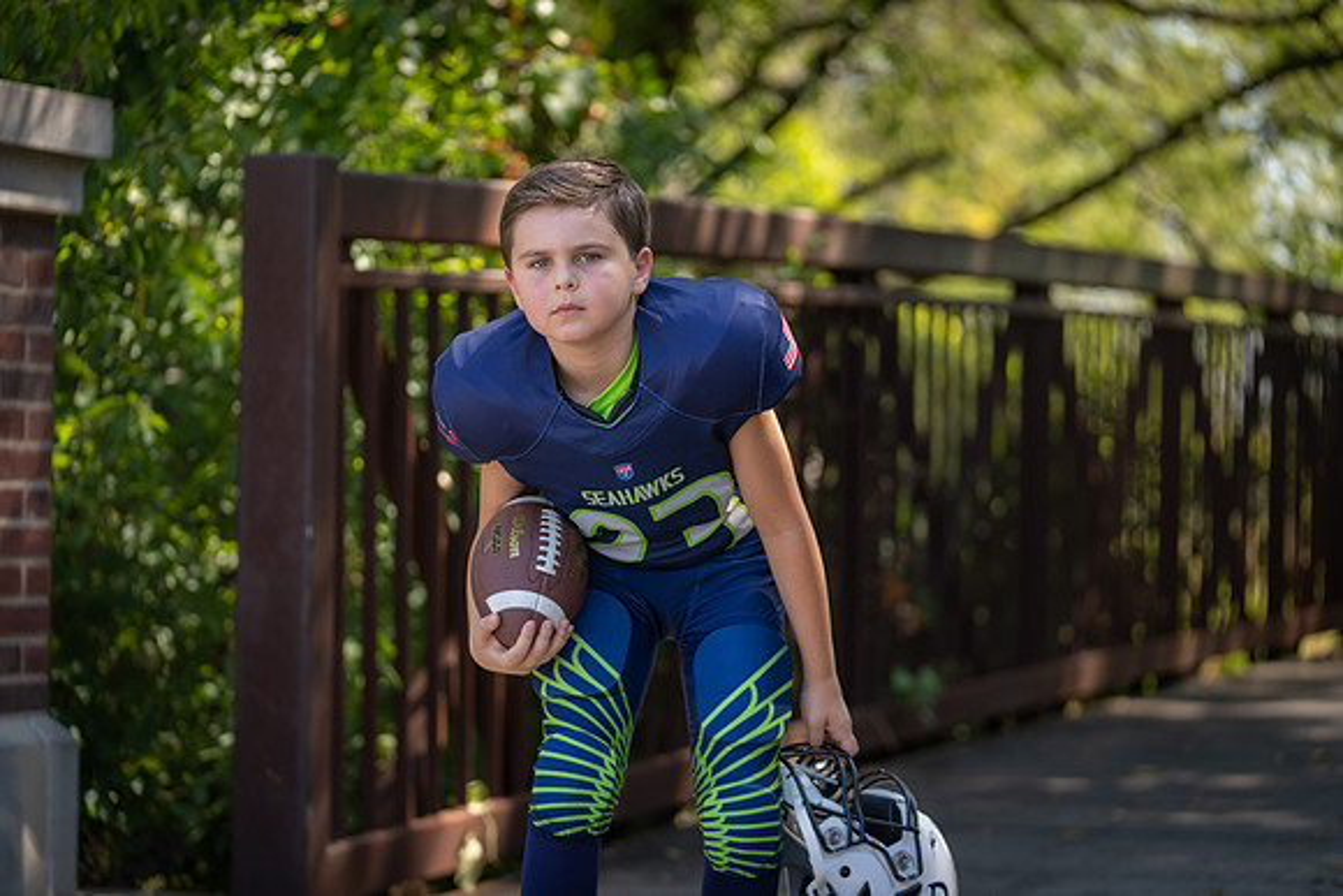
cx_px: 672
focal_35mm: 107
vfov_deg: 12.8
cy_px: 448
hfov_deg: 19.1
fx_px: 3992
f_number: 2.8
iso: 100
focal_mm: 107
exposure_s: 1/320
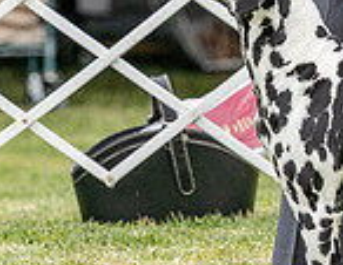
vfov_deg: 1.6
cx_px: 394
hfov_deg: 2.0
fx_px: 9593
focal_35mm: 957
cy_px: -91
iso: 640
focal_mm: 200
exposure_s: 1/1000
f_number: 4.5
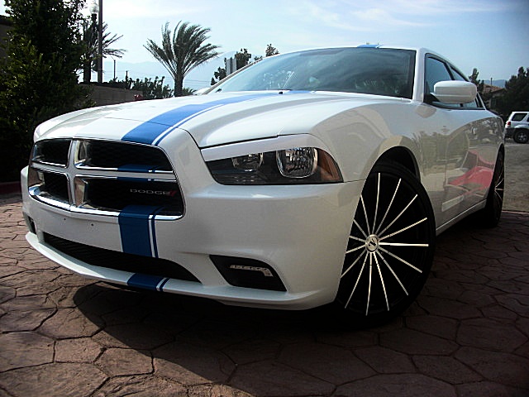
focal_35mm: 36
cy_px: 198
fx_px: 550
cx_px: 264
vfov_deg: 39.7
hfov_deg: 51.4
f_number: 2.8
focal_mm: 6.3
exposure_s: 1/800
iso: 50
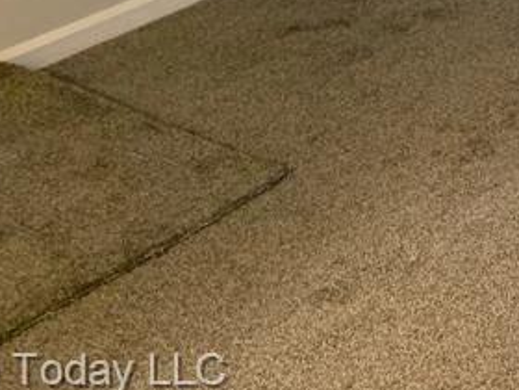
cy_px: -310
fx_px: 1424
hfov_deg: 18.8
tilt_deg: -11.6
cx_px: 712
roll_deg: +2.3
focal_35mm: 95
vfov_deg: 13.9
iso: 500
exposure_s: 1/30
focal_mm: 4.25
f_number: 1.8
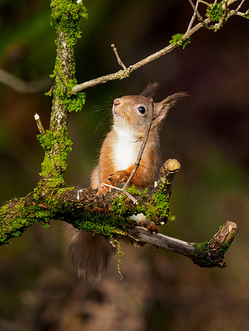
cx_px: 160
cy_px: 113
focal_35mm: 1055
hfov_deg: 1.4
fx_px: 10113
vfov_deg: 1.9
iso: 500
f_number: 4
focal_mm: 300
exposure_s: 1/640
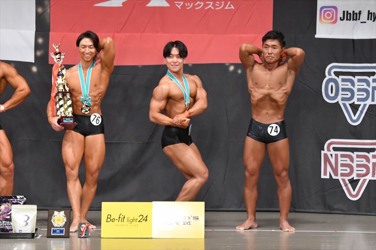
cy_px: 125
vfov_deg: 6.3
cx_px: 188
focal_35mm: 217
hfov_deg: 9.5
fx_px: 2265
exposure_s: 1/400
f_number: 5.6
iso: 6400
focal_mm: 145
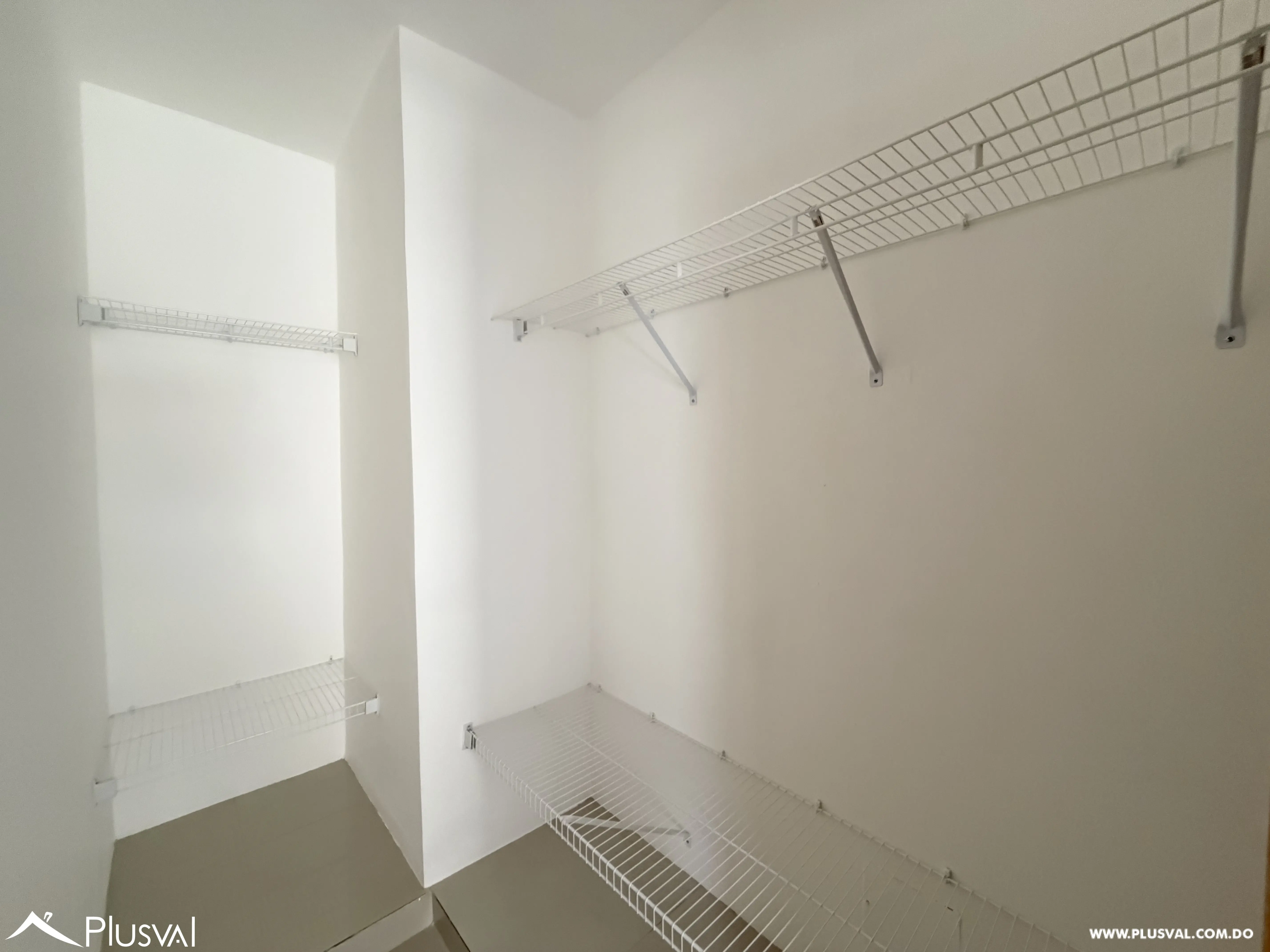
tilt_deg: -3.2
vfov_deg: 85.7
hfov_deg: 102.1
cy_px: 476
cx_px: 635
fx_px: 514
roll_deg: +0.6
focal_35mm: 14
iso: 800
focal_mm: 2.22
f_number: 2.2
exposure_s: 1/60
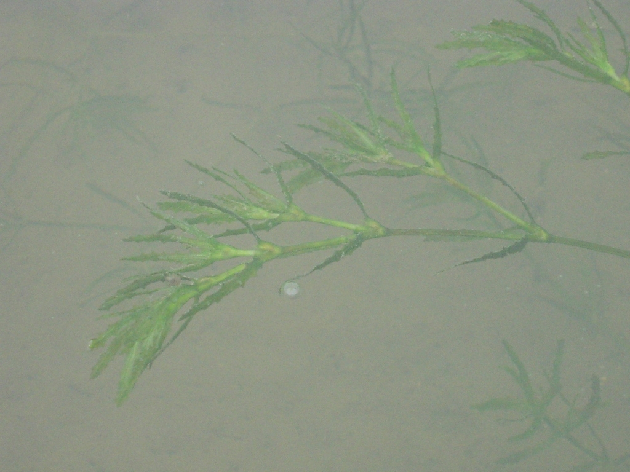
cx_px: 315
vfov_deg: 13.1
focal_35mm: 113
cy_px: 236
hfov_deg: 17.4
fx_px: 2057
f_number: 4.9
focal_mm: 23.4
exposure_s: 1/395
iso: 400
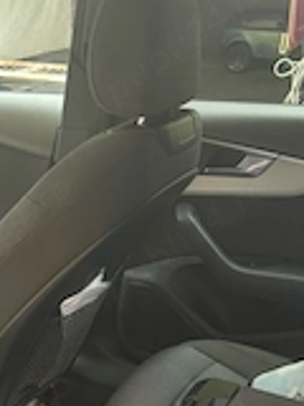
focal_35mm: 65
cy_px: 467
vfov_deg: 26.9
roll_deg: -2.1
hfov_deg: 22.1
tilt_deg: -33.5
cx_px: 41
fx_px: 761
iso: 125
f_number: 1.6
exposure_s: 1/108
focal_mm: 5.96
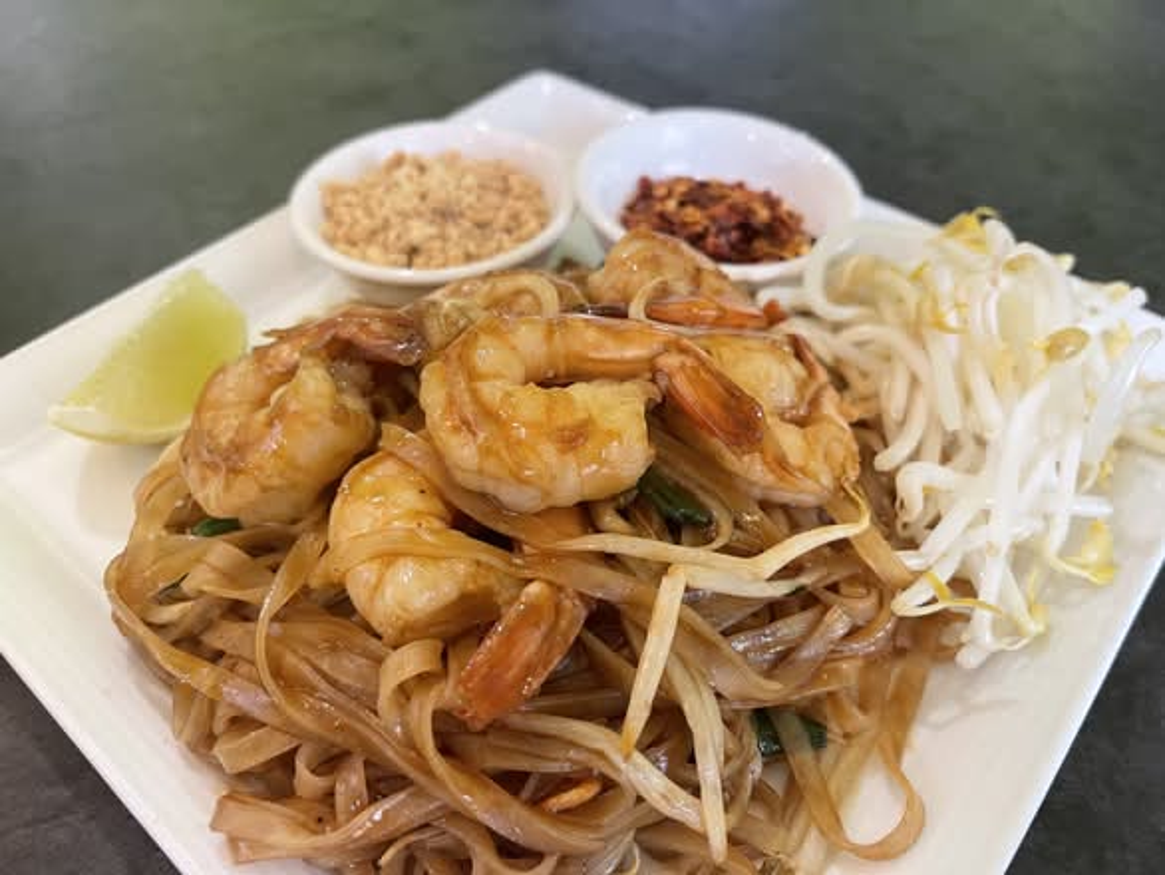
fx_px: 842
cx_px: 582
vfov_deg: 54.9
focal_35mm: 25
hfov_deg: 69.4
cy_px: 438
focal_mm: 5.1
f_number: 1.6
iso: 200
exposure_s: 1/50
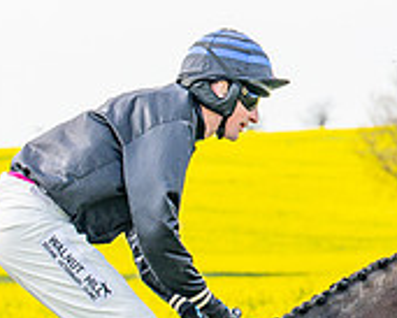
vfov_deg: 4.8
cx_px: -136
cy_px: 446
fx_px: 3739
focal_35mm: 318
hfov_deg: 6.0
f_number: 4
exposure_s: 1/1250
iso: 200
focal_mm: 70
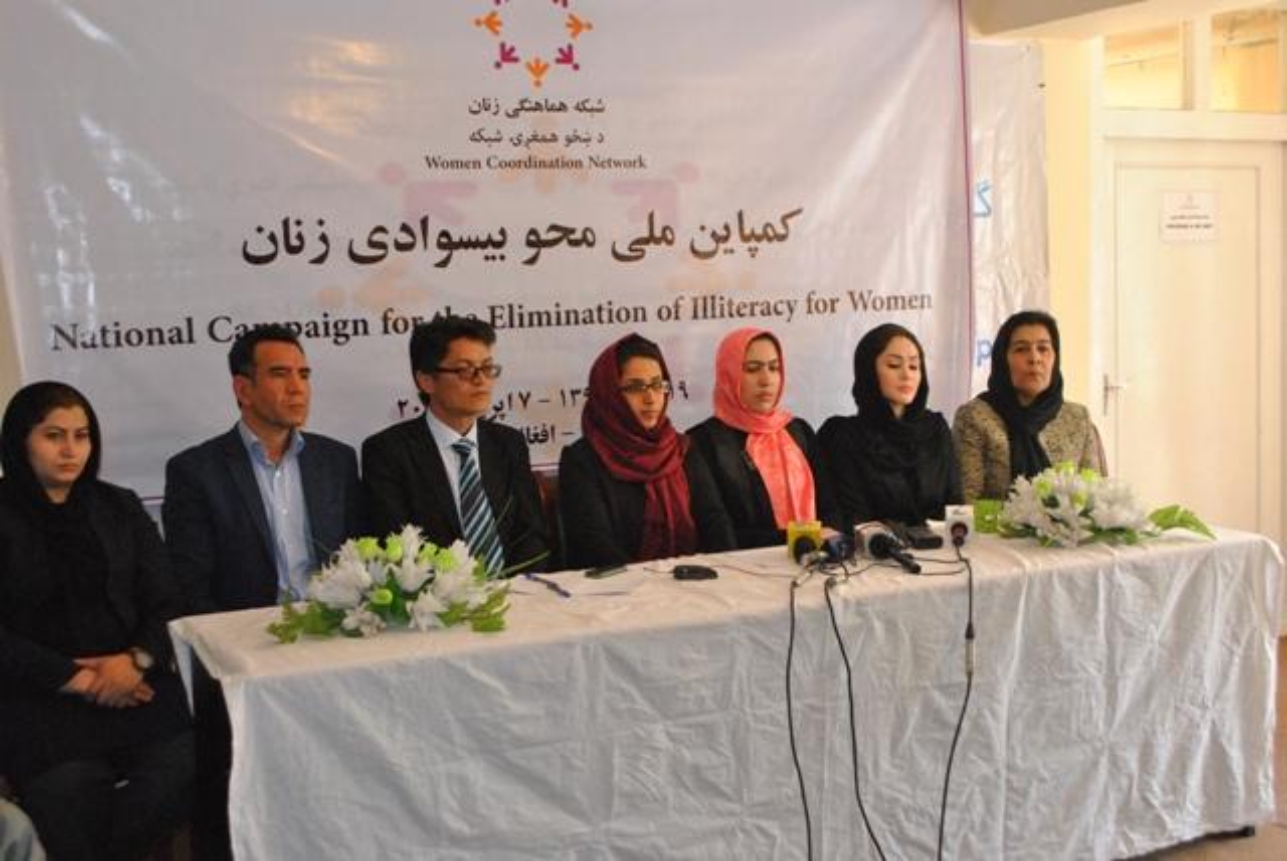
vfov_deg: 29.9
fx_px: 1610
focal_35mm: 45
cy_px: 430
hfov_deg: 43.6
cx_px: 644
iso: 1600
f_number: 5.6
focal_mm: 30
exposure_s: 1/125
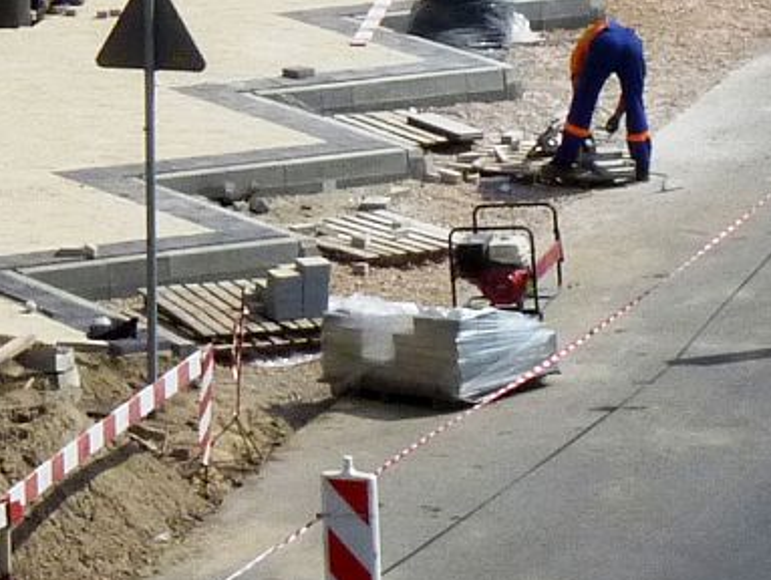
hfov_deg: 11.7
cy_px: 52
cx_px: 384
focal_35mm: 169
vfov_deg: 8.8
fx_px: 3768
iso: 200
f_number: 8
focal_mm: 14.4
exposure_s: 1/640
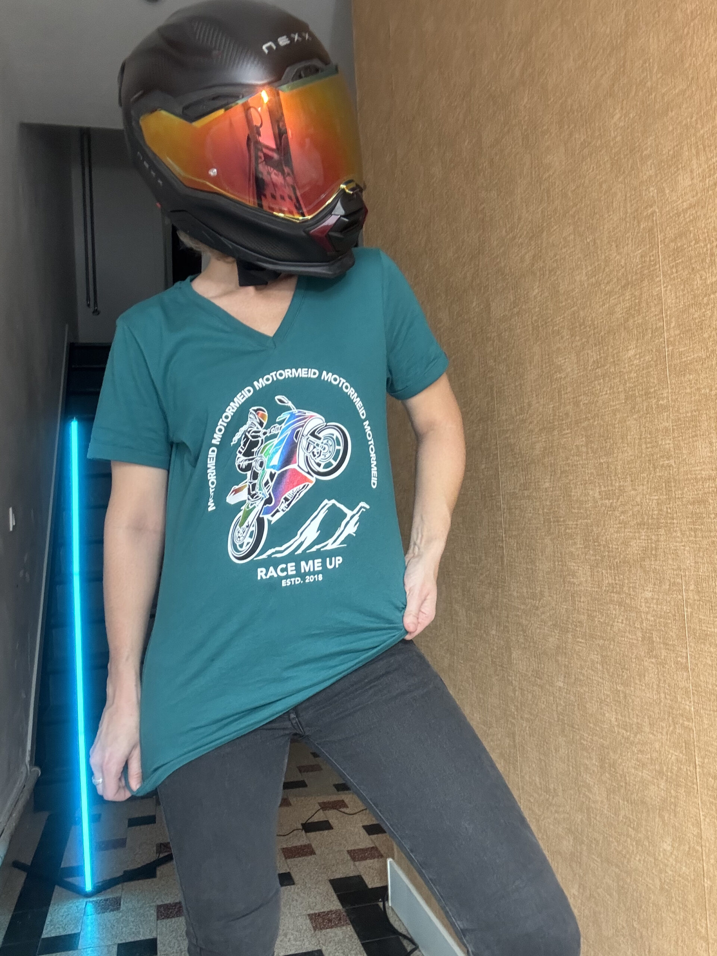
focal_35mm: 30
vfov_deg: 60.0
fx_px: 829
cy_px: 478
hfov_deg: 46.8
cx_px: 358
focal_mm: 2.69
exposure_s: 1/50
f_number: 1.9
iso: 250
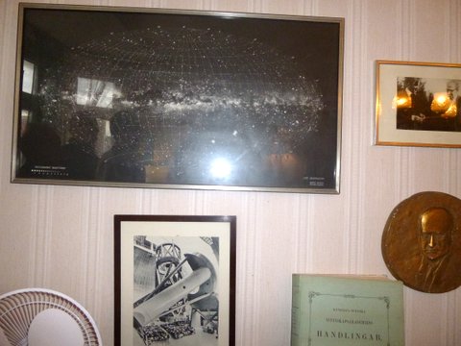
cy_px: 173
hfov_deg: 69.4
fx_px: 333
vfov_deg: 54.9
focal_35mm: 25
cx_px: 230
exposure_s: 1/60
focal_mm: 4.5
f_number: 3.1
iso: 400
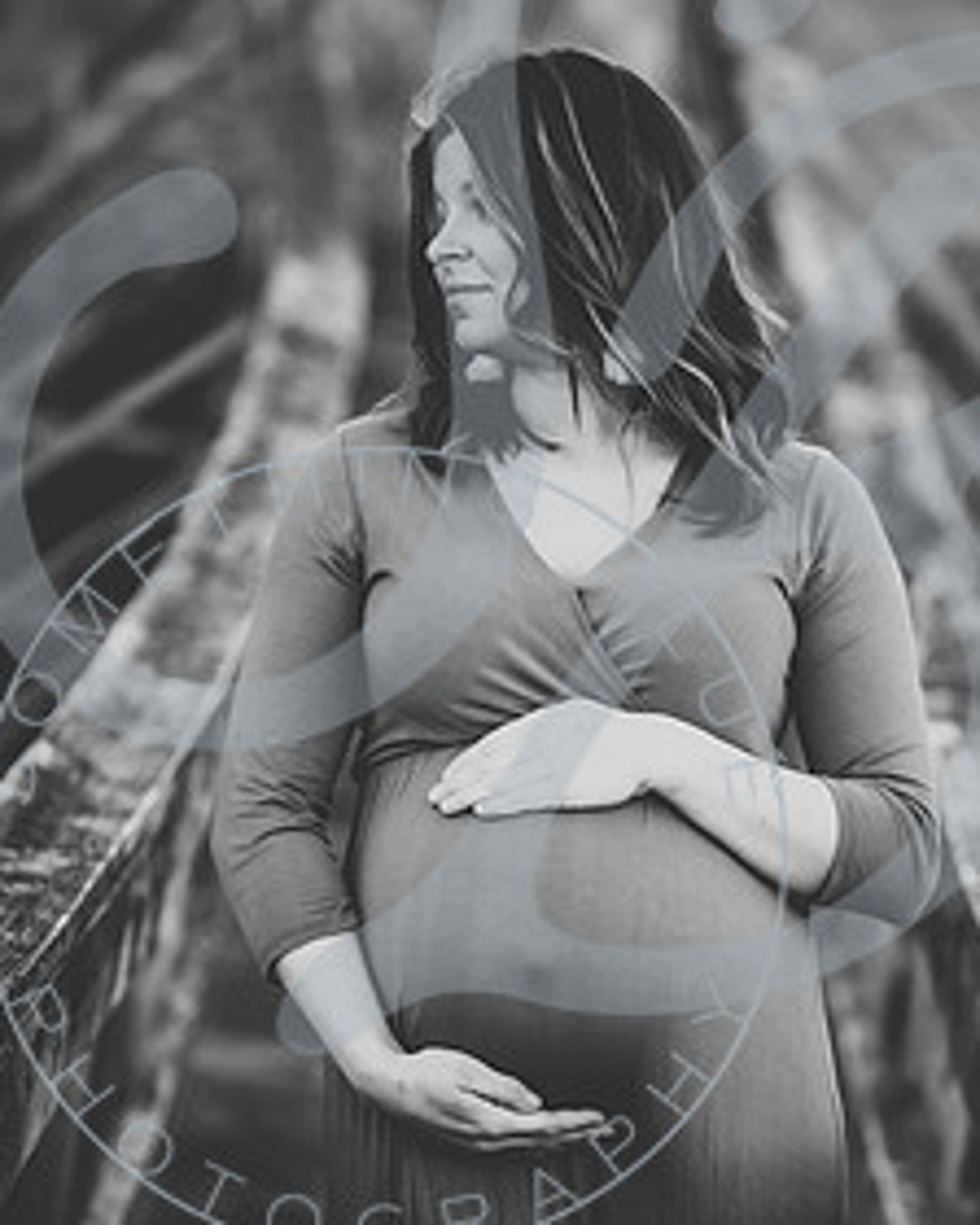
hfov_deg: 7.3
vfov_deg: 9.2
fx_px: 7650
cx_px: 578
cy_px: 521
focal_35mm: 211
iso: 200
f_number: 2.8
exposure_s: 1/400
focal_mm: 140
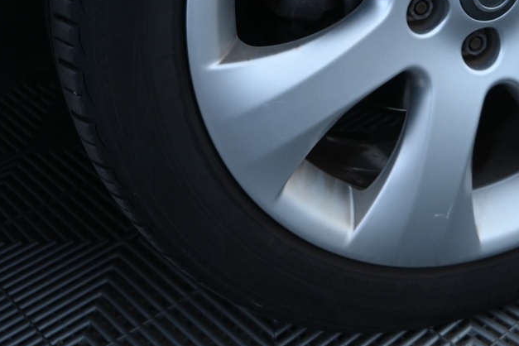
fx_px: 894
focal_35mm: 62
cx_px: 329
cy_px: -62
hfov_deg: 32.2
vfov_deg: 20.6
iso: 500
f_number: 3.5
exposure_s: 1/25
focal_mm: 16
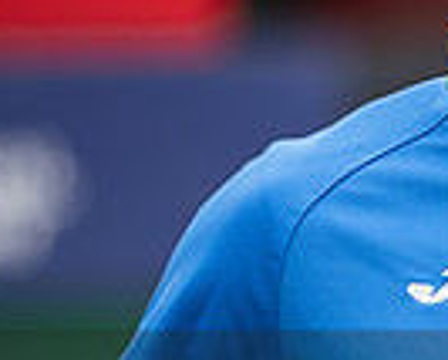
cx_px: 709
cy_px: 313
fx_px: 8531
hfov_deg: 3.0
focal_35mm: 642
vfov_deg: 2.4
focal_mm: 135
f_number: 1.8
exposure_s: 1/1900
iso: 100
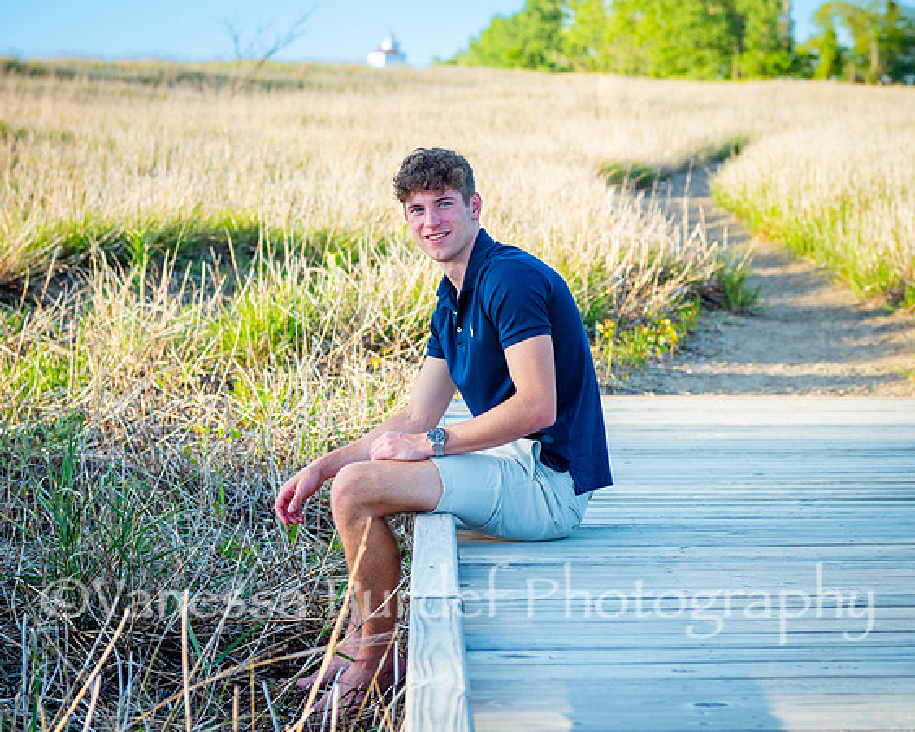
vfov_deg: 15.9
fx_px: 2627
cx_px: 459
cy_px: 361
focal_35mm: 97
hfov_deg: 19.8
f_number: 2.8
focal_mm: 43
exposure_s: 1/640
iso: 200
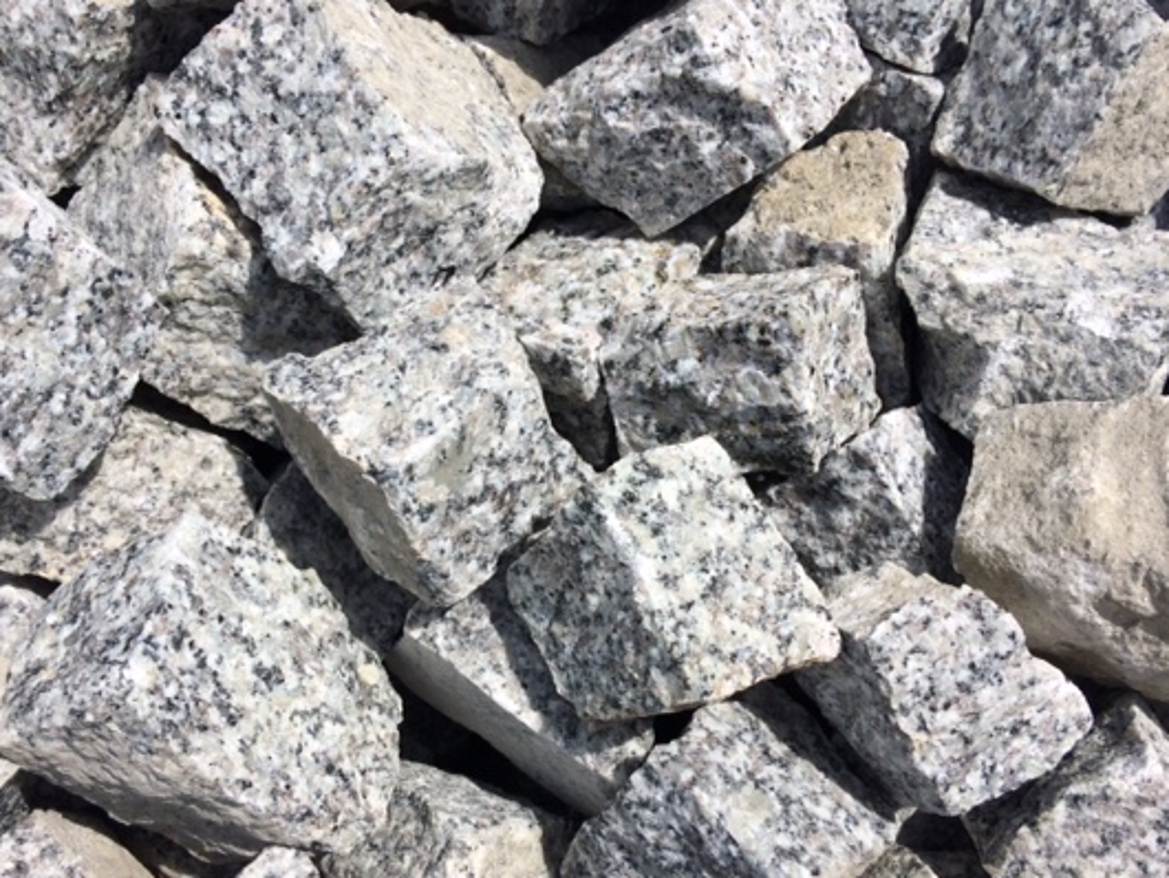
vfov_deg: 40.7
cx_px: 556
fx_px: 1183
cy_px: 450
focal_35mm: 35
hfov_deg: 52.6
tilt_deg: -80.4
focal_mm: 4.15
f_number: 2.2
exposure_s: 1/3165
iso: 32
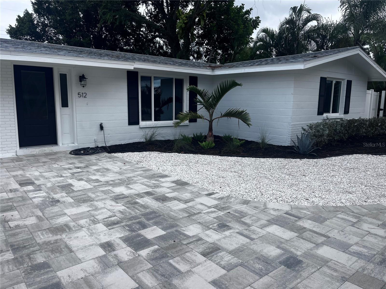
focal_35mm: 26
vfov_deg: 53.1
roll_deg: -1.2
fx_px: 290
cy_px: 144
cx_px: 193
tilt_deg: -9.2
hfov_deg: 67.3
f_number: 1.6
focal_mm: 5.1
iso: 50
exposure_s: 1/2967
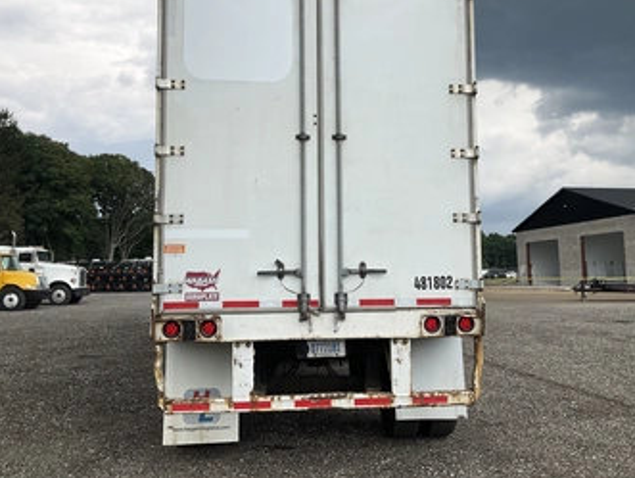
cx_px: 332
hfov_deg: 52.6
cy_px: 211
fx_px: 643
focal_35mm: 35
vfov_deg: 40.7
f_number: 1.8
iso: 25
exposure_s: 1/1912
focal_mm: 3
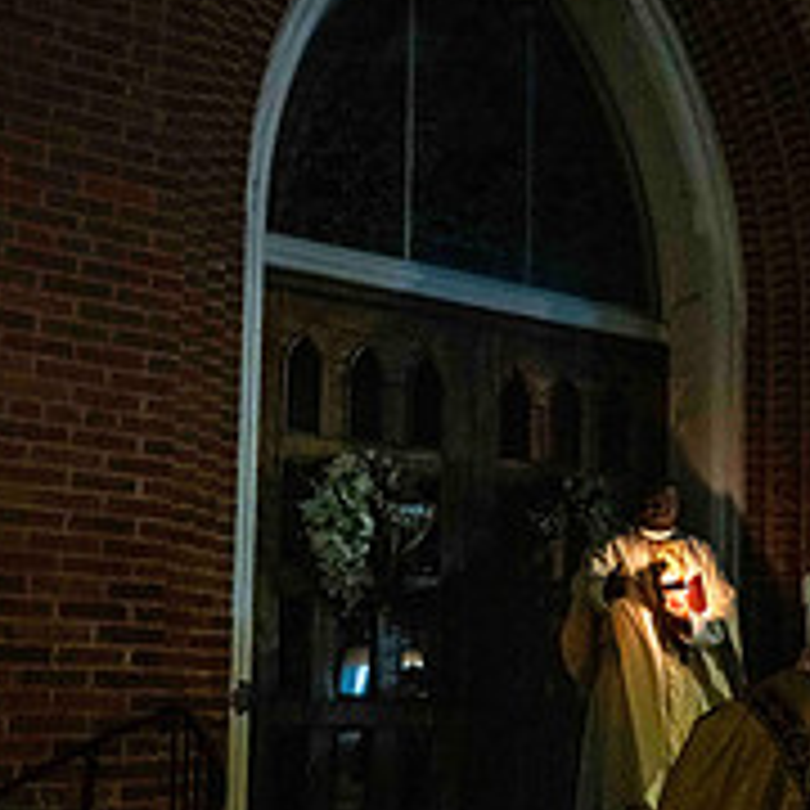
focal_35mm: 51
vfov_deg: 32.9
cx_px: 608
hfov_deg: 32.8
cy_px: 580
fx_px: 1350
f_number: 6.3
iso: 8000
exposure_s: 1/40
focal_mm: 24
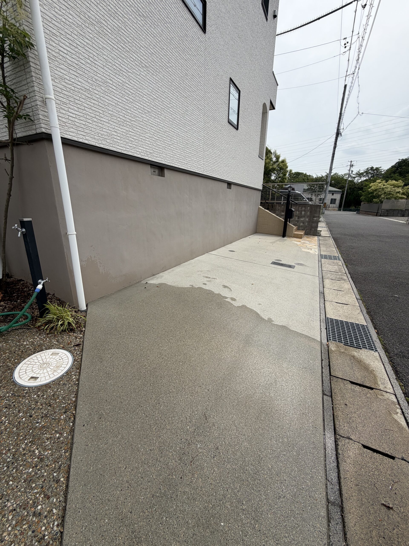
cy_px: 273
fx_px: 221
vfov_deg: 102.1
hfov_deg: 85.7
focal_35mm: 14
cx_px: 204
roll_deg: -1.1
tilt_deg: -16.6
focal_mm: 2.22
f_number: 2.2
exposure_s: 1/830
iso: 20
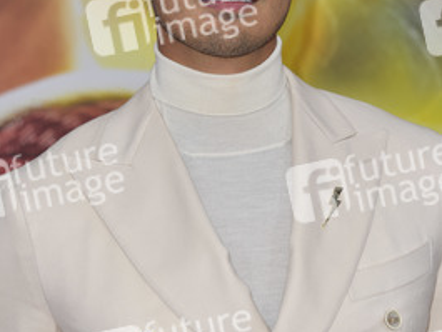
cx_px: 221
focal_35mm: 247
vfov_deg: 6.0
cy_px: 100
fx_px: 3155
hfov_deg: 8.0
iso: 320
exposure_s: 1/250
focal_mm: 170
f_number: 6.3
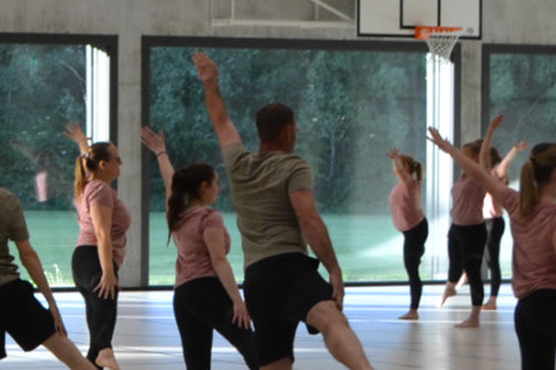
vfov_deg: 7.6
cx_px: -358
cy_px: 171
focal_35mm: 181
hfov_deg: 10.8
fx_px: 2794
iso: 400
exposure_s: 1/125
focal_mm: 24
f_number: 5.6
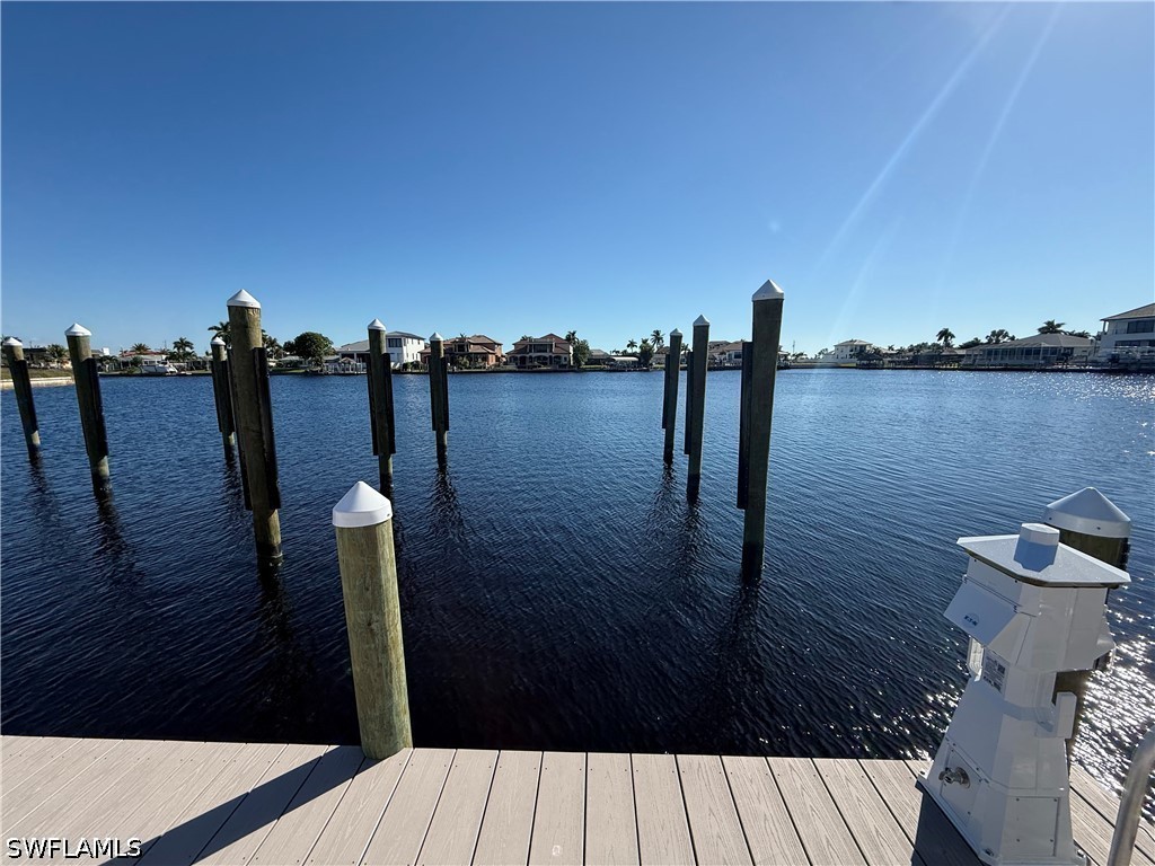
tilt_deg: -7.0
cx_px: 578
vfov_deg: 85.7
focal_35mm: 14
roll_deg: +2.4
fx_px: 467
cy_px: 433
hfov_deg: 102.1
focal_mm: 2.22
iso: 50
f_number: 2.2
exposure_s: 1/2320
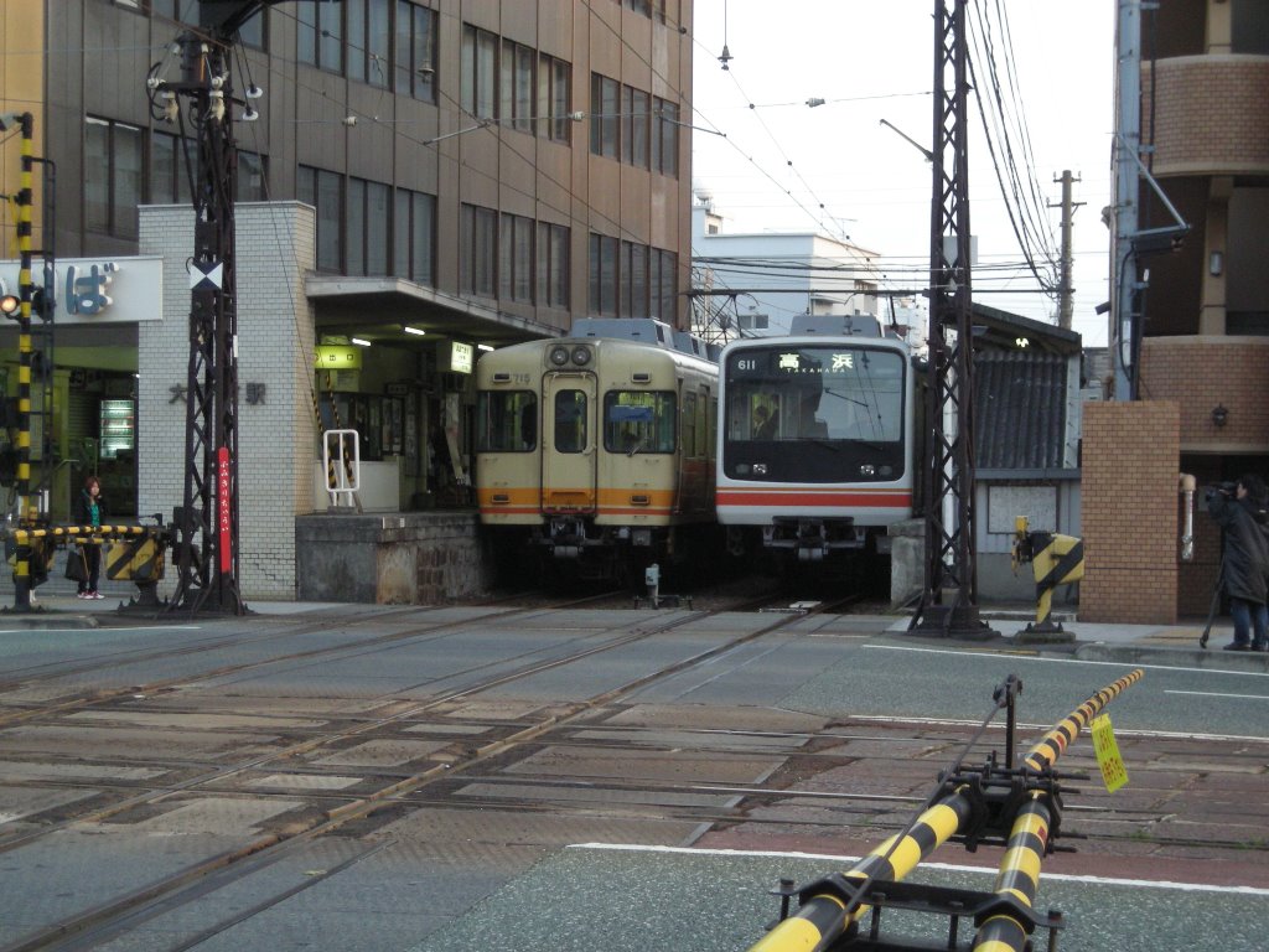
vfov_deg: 17.6
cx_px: 634
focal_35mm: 84
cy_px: 476
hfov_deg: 23.3
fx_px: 3079
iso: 201
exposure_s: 1/59.8
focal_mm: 13.7
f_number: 4.1
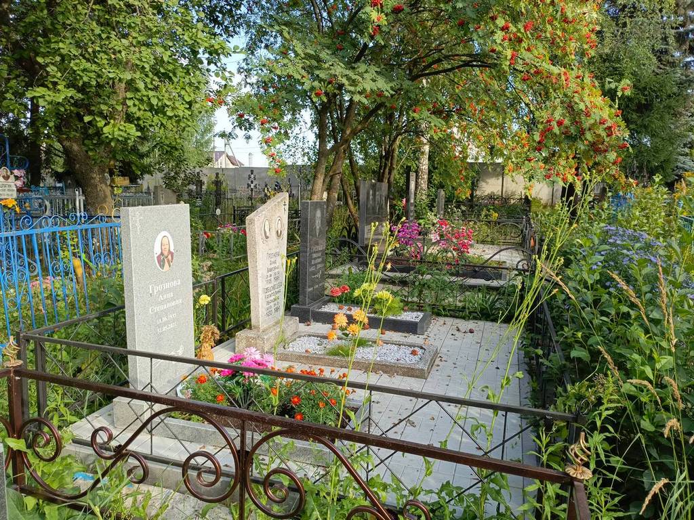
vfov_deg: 54.9
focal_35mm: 25
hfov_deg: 69.4
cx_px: 347
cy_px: 260
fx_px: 501
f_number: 1.69
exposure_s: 1/211
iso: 110
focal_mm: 4.76
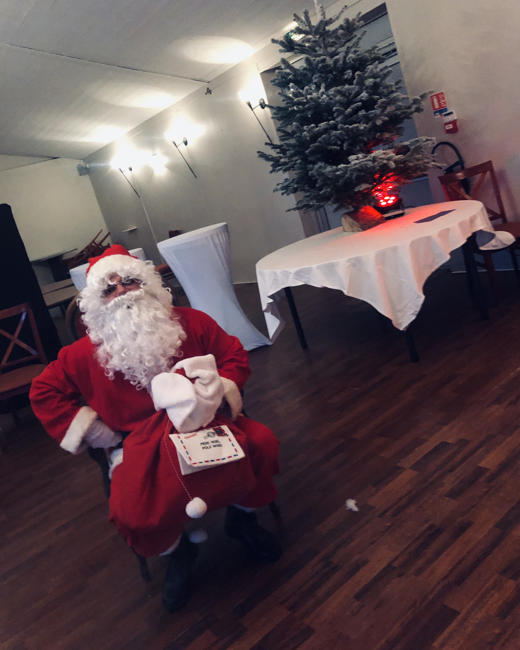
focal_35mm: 30
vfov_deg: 58.7
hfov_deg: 48.5
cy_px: 294
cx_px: 261
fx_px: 577
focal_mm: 3.99
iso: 80
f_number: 1.8
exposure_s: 1/4
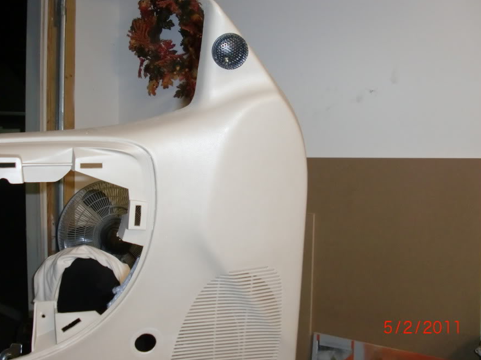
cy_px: 160
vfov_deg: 34.3
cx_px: 216
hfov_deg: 44.7
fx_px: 583
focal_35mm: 42
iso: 400
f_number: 2.8
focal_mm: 6.3
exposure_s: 1/60
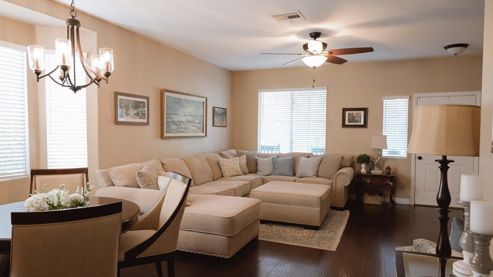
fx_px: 340
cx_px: 239
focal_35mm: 26
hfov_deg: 71.9
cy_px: 146
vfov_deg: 44.4
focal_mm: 24
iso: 4000
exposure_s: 1/80
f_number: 7.1
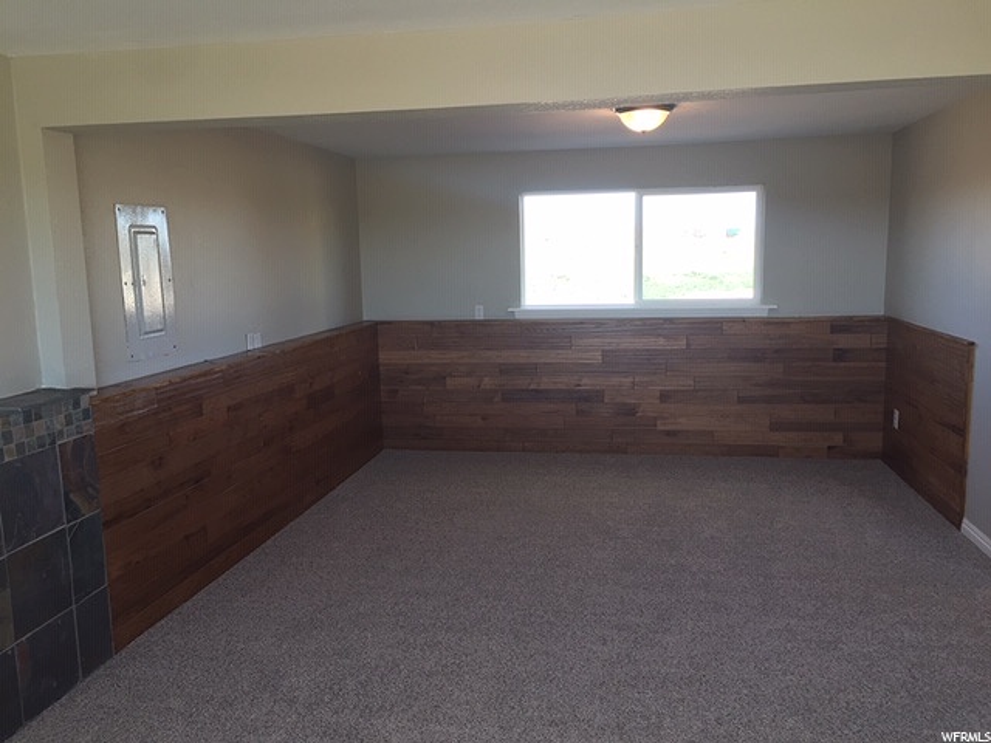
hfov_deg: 61.7
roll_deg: +1.4
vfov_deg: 48.2
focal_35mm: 29
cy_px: 372
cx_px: 496
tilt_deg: -6.1
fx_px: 830
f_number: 2.2
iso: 40
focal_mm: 4.15
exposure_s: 1/40
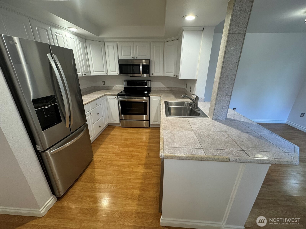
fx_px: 124
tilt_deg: -20.3
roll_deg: -0.3
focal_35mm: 14
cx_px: 153
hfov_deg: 102.1
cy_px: 114
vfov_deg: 85.7
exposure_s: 1/60
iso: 200
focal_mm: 2.22
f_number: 2.2
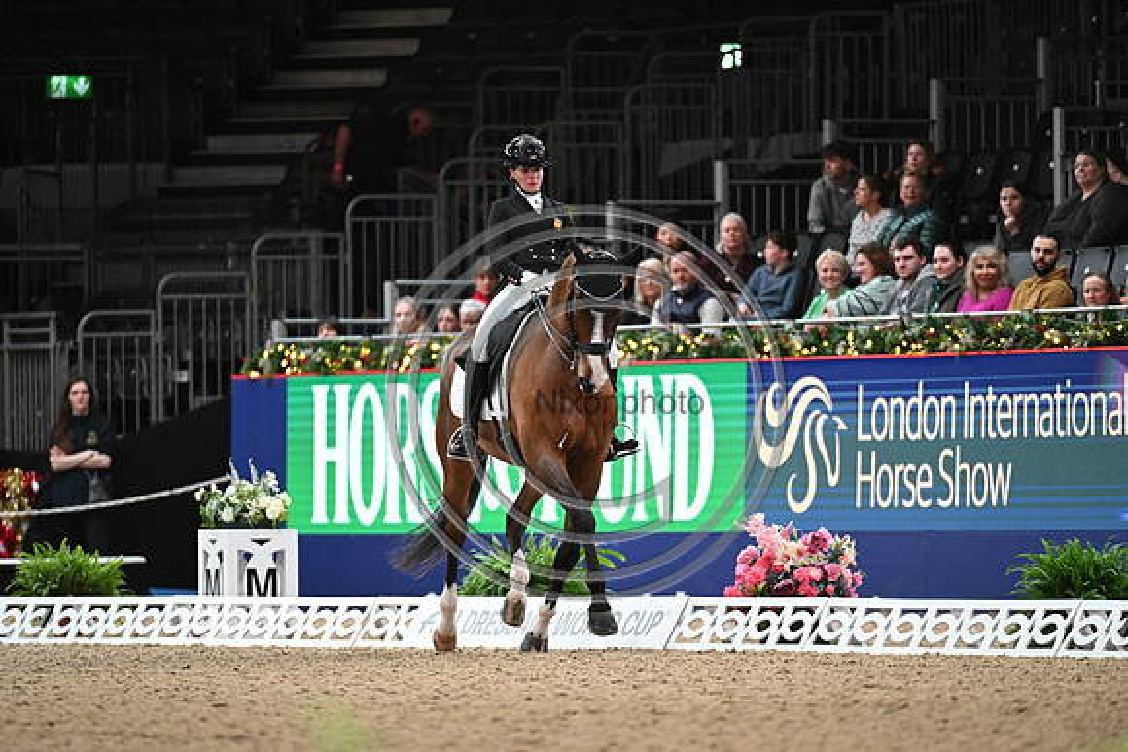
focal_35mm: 400
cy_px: 376
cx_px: 564
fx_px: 12536
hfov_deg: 5.2
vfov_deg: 3.4
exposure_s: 1/640
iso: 6400
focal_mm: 400
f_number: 4
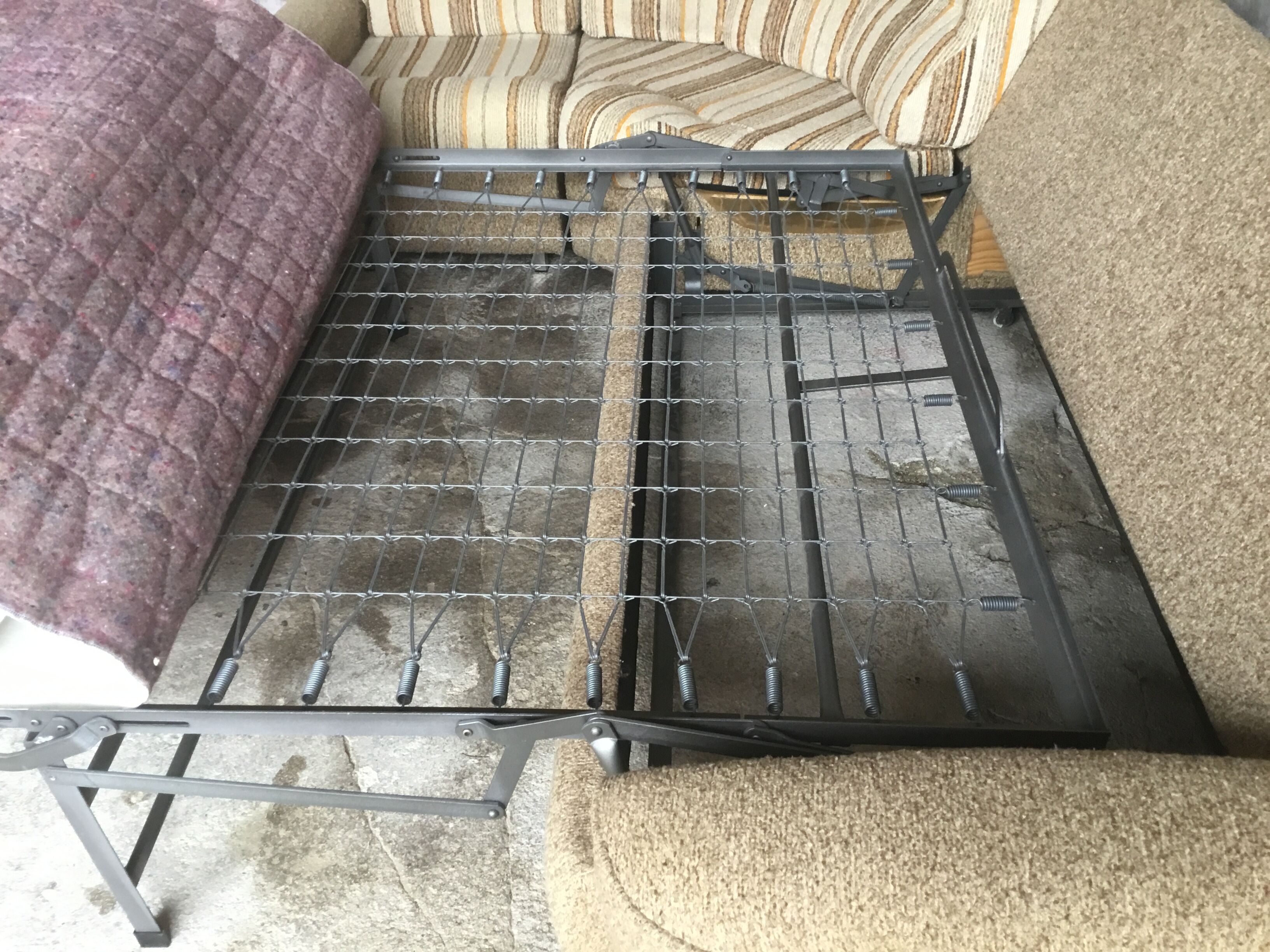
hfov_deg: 58.4
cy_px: 476
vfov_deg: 45.4
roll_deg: +2.1
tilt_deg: -37.1
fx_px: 1137
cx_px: 635
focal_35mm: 31
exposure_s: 1/33
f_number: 2.4
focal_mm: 3.3
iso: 100
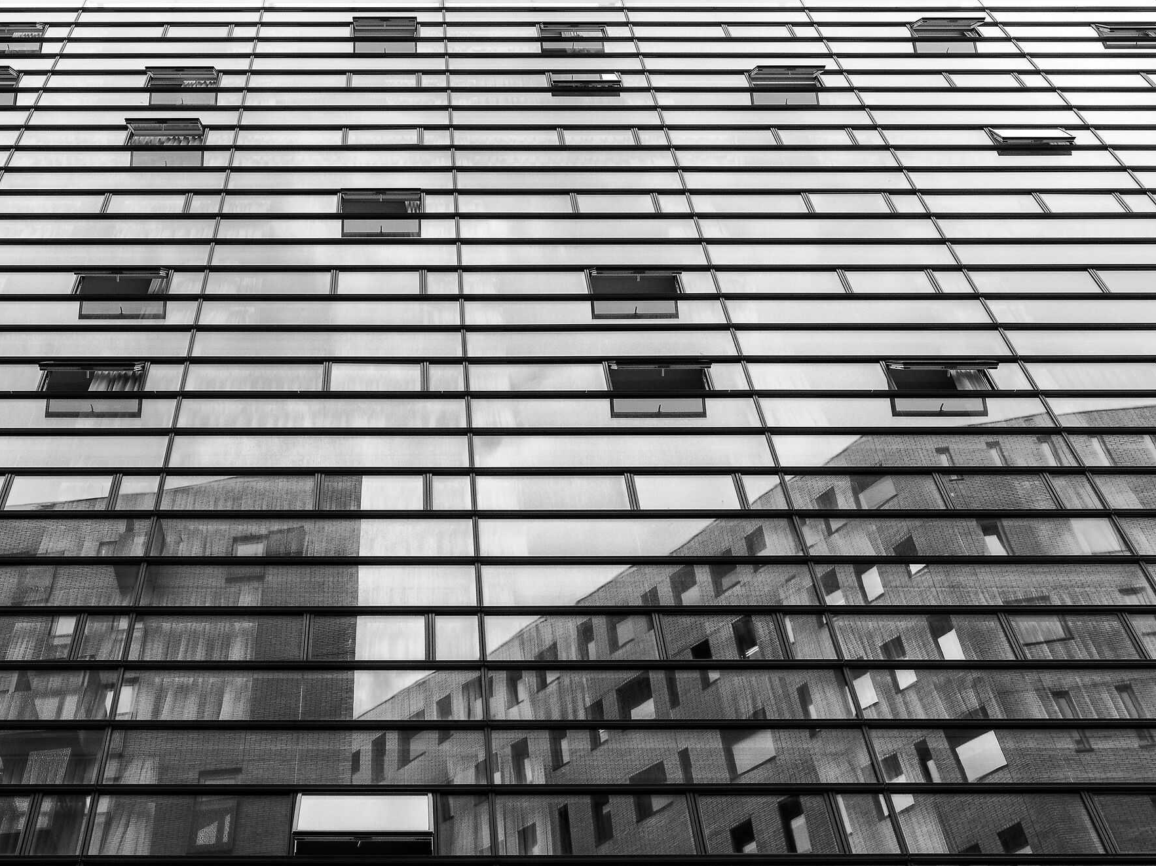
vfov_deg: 28.5
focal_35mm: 51
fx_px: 1703
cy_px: 507
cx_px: 392
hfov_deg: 37.1
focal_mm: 26
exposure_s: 1/200
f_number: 8
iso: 320
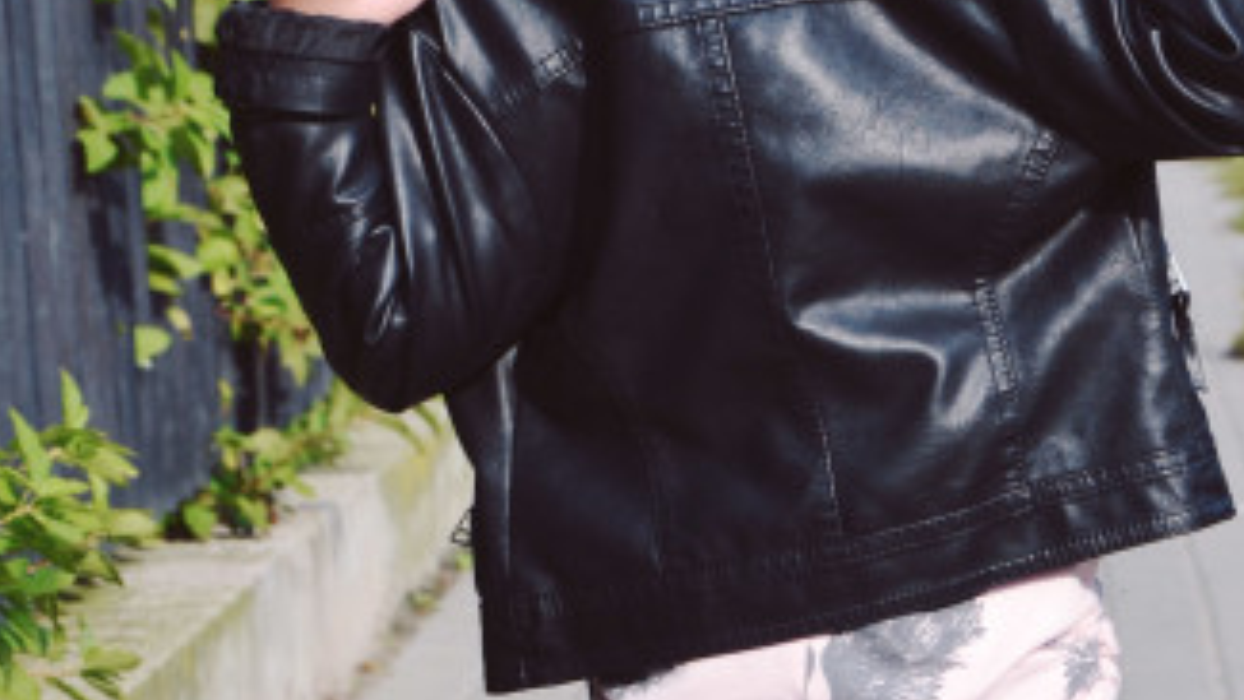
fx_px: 6632
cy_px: 708
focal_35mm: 201
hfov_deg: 10.7
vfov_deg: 6.0
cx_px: 863
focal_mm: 52
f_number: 7.1
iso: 100
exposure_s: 1/200
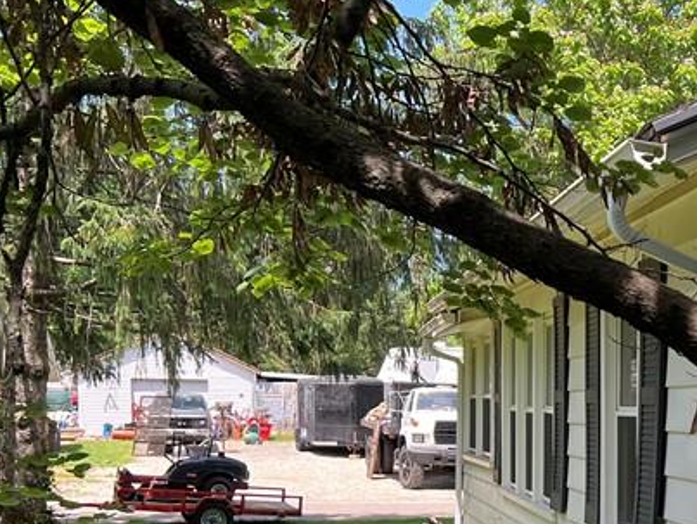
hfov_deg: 27.1
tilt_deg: -4.2
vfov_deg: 21.6
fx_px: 1330
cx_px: 752
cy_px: 502
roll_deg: -1.7
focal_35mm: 66
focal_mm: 5.7
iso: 50
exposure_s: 1/917
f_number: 1.5
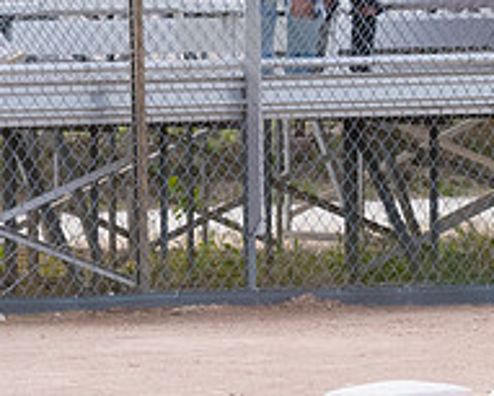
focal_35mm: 854
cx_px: 621
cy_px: 339
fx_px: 12492
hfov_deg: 2.3
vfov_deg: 1.8
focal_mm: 200
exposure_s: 1/1600
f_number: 5.6
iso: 1600
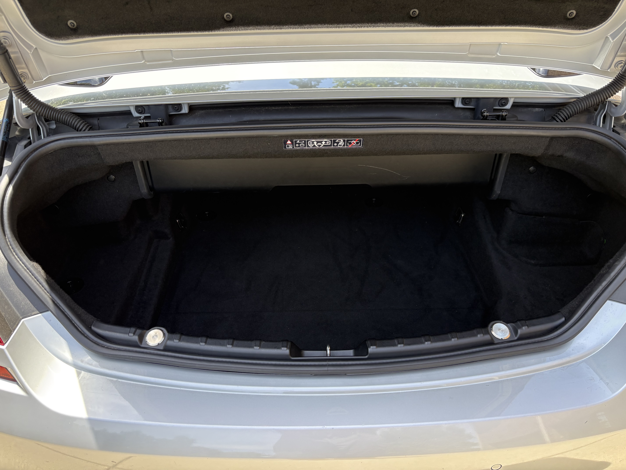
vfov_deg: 53.1
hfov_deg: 67.3
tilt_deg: -34.3
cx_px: 313
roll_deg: +0.2
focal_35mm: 26
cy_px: 235
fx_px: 470
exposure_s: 1/346
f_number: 1.6
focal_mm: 5.96
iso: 50
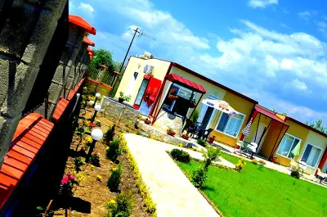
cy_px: 108
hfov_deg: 43.7
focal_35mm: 45
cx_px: 164
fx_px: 408
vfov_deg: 29.7
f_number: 9
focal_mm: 30
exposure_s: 1/320
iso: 100
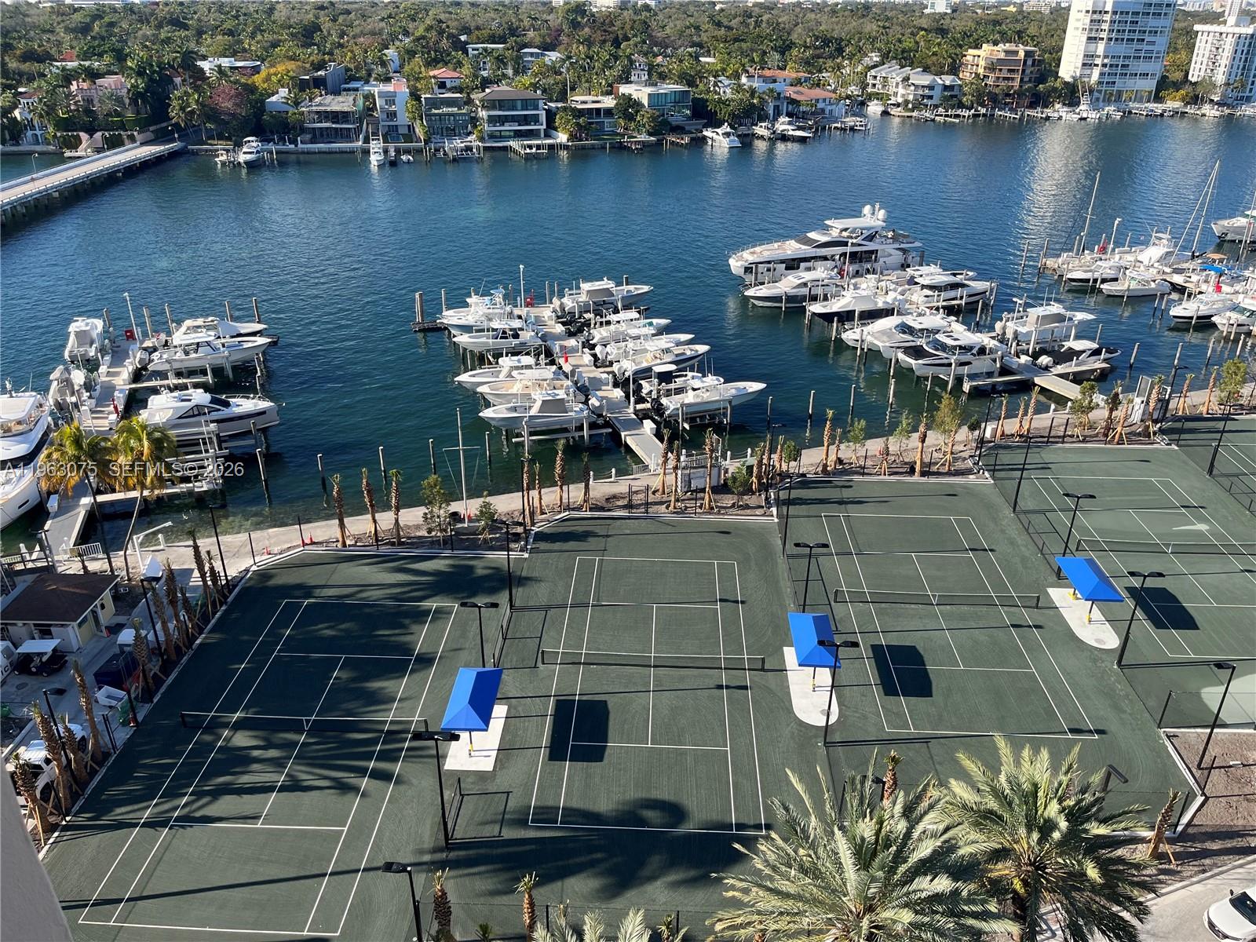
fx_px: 943
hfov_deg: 67.3
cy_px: 471
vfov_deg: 53.1
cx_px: 628
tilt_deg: -27.1
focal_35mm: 26
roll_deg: -0.7
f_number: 1.6
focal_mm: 5.1
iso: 50
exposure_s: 1/1647
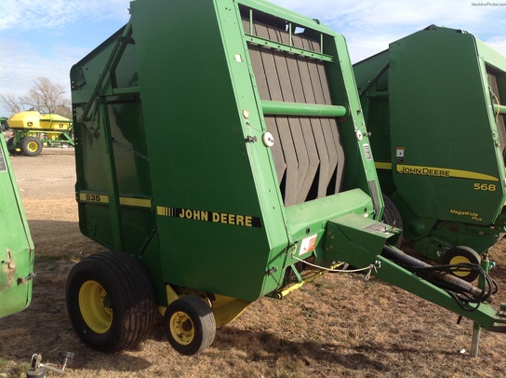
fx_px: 511
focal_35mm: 35
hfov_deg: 52.7
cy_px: 189
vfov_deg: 40.6
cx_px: 253
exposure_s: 1/916
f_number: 2.4
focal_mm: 4.28
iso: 50
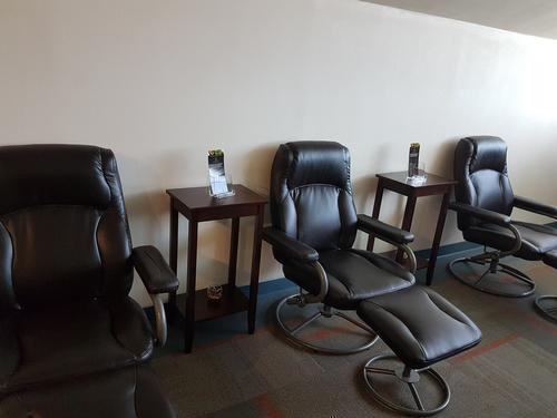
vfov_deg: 53.1
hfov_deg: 67.3
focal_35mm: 26
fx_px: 418
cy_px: 209
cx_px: 278
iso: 200
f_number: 1.7
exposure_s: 1/40
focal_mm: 4.2
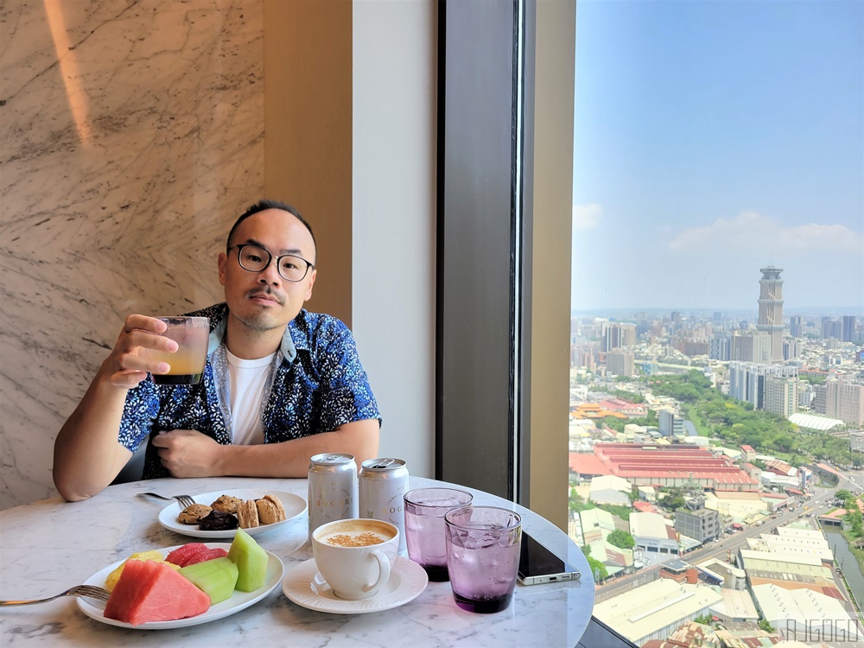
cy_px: 324
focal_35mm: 26
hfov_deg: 67.3
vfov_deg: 53.1
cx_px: 432
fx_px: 649
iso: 80
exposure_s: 1/120
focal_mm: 5.4
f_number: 1.8
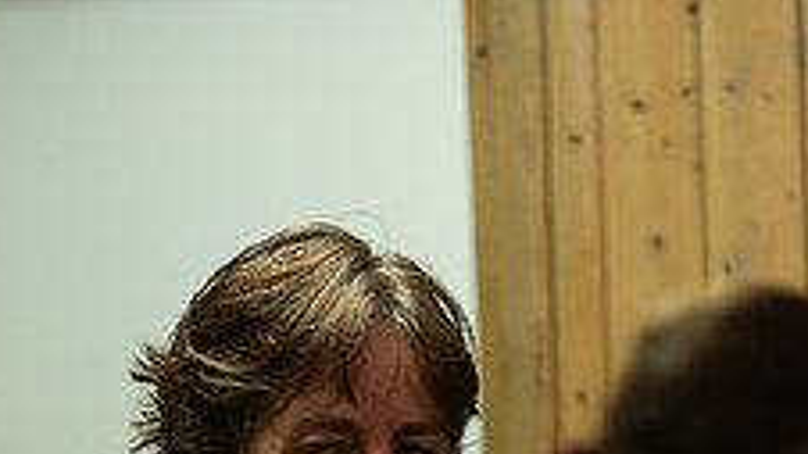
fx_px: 8932
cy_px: 772
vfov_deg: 2.9
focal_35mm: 417
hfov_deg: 5.2
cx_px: 370
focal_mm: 200
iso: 500
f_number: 2.8
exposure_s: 1/60
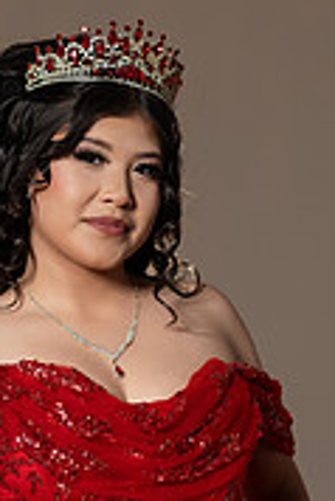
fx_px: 2995
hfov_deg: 6.4
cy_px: 419
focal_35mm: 215
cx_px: 68
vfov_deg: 9.5
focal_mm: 85
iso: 125
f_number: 2
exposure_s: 1/160
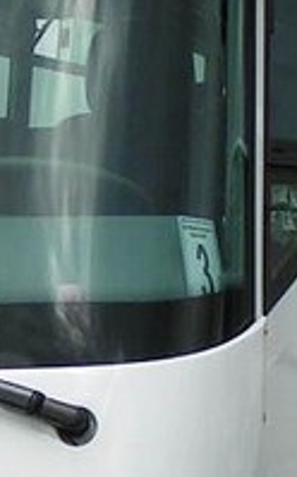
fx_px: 3920
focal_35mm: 302
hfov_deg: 4.3
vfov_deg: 7.0
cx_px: -62
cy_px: 241
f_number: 4
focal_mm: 9.7
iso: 50
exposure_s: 1/1000
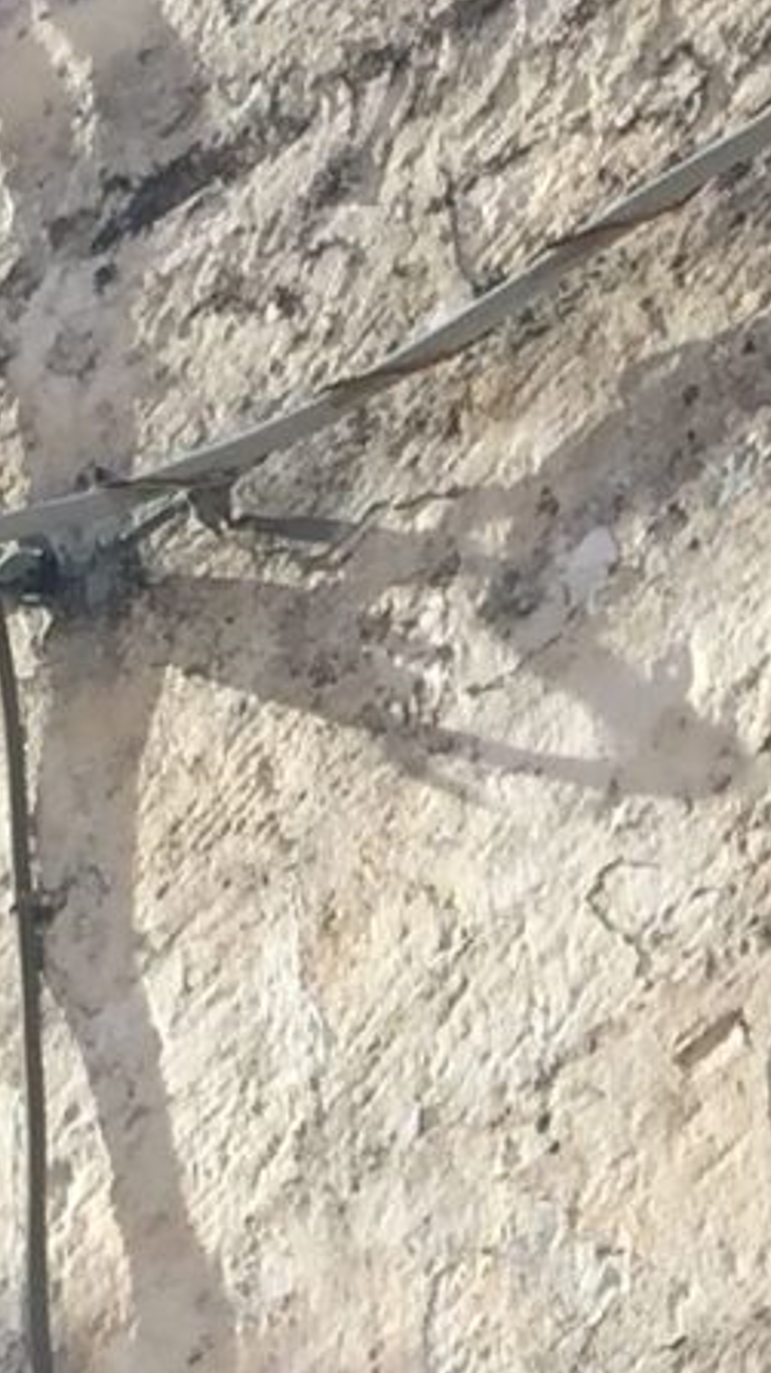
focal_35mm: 181
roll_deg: +9.7
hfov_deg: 6.5
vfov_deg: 11.5
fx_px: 6587
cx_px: 1419
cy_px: 1917
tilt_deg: +31.6
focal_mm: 4.15
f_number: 2.2
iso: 32
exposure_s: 1/1799
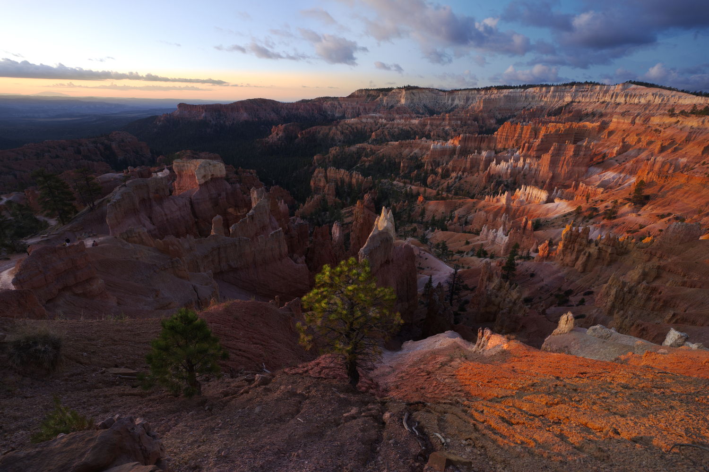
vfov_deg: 73.7
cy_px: 236
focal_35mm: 16
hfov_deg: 96.7
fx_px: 315
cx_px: 354
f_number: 5
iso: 100
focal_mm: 16
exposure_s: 1/40
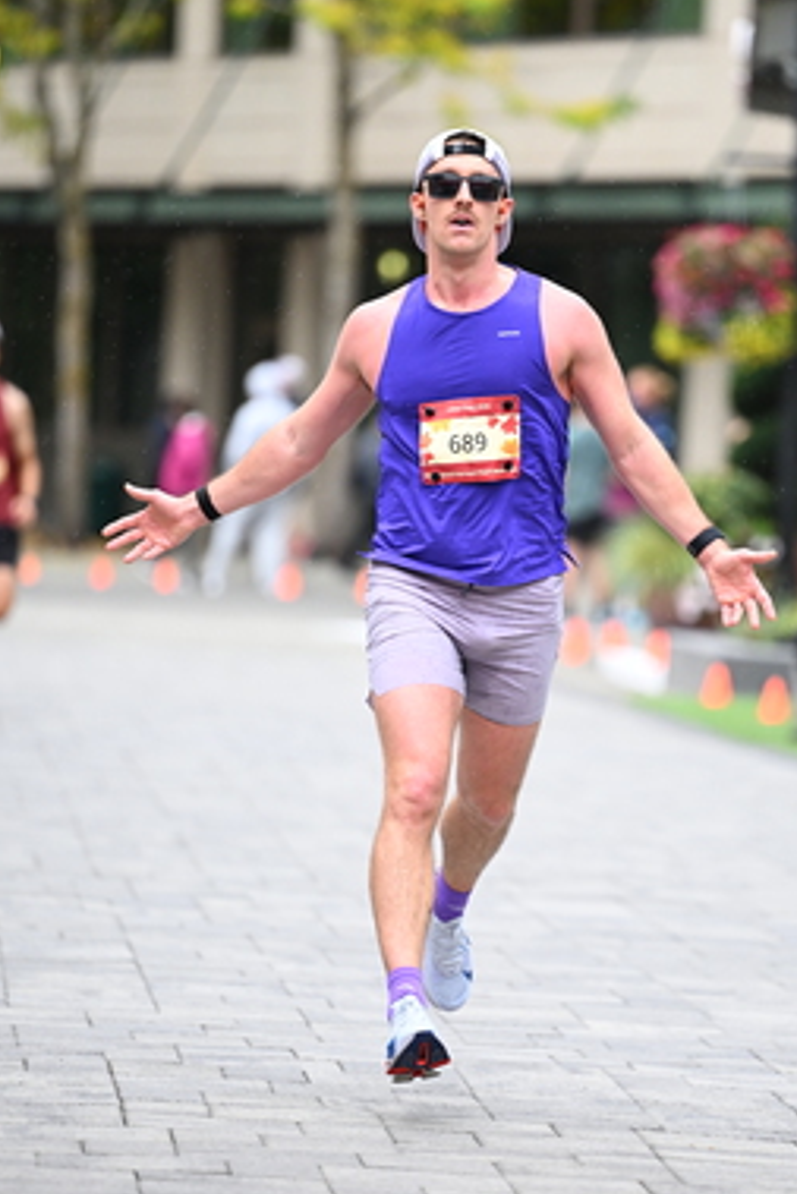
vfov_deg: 7.9
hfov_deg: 5.3
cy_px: 665
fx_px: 8659
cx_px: 518
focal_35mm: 261
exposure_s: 1/1600
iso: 1250
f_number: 2.8
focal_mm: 180
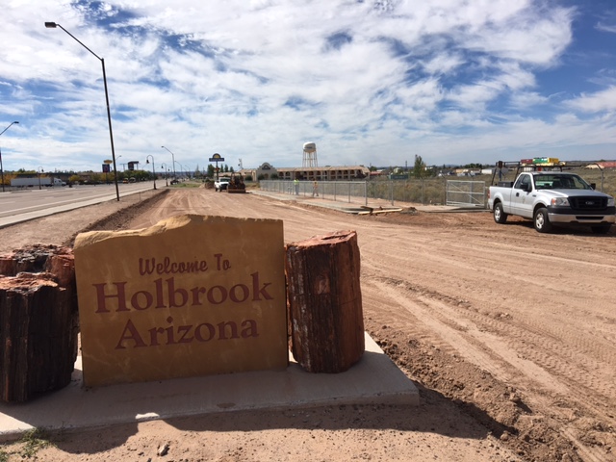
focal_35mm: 29
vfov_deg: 48.2
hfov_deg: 61.7
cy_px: 231
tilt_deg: -6.2
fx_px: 516
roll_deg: +1.3
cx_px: 308
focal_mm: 4.15
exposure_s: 1/2849
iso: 25
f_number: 2.2
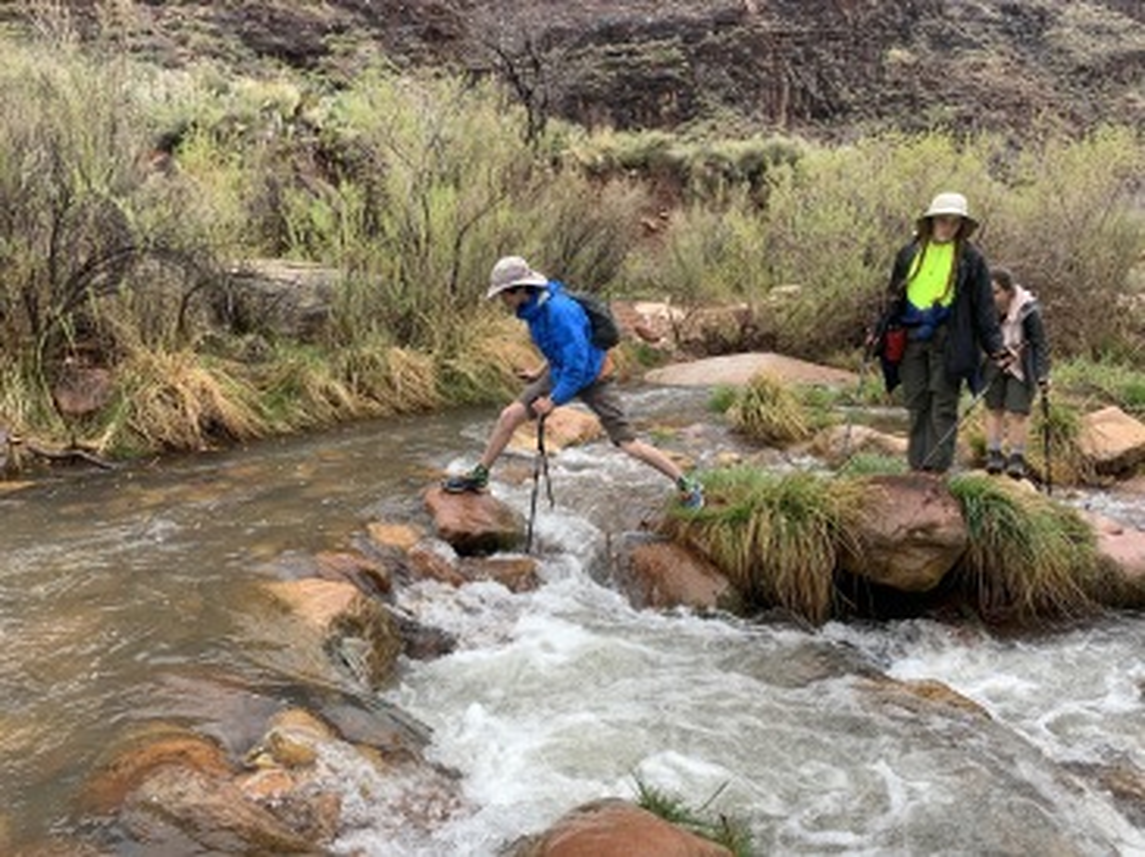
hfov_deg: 67.3
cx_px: 572
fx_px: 859
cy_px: 428
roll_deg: +1.7
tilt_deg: -9.3
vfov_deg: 53.0
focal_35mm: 26
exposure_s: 1/235
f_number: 1.8
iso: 25
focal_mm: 4.25
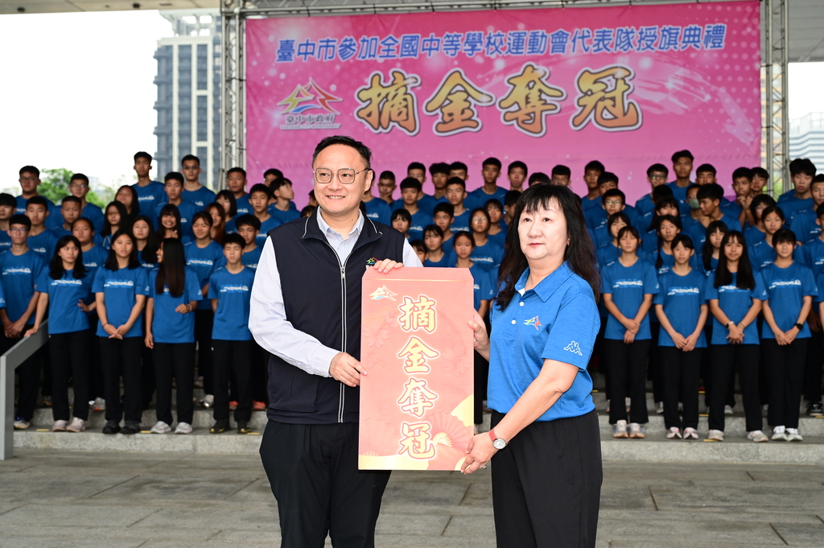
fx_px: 1052
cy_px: 274
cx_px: 412
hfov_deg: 42.8
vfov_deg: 29.2
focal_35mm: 46
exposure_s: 1/1250
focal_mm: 46
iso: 1600
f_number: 5
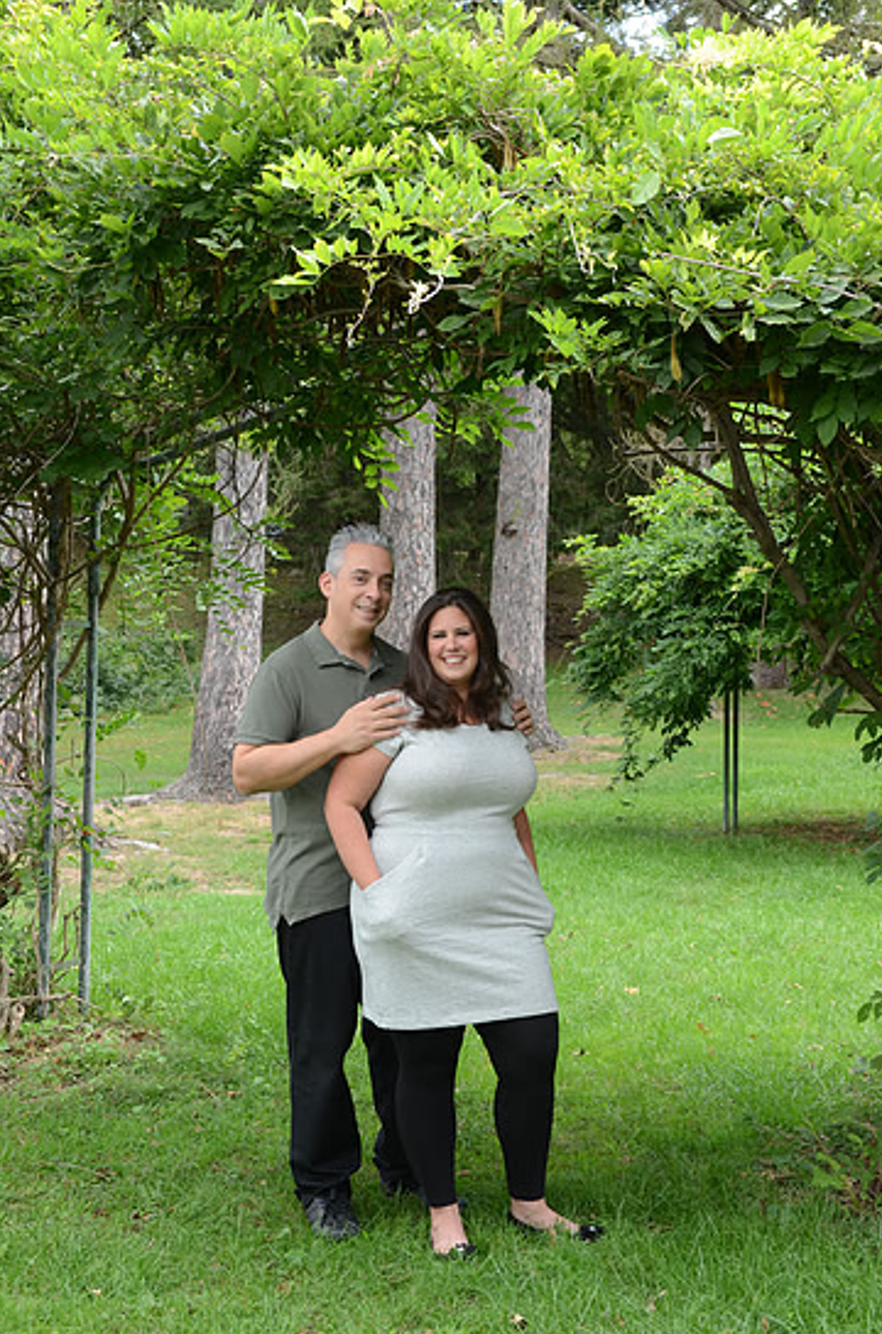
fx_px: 1830
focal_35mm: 50
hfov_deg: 27.1
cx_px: 448
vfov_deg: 40.0
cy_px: 694
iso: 500
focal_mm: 31
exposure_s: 1/160
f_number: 6.3
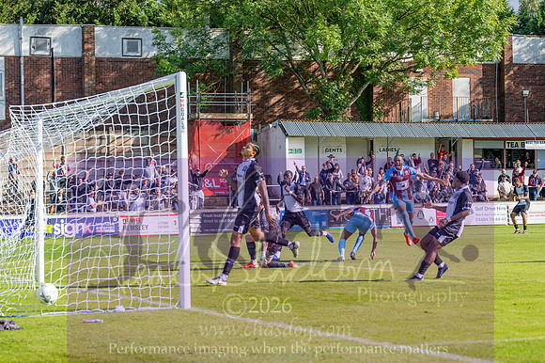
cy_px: 182
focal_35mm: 105
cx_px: 272
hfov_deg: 19.5
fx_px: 1589
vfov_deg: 13.0
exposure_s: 1/2500
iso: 400
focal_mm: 70
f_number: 4
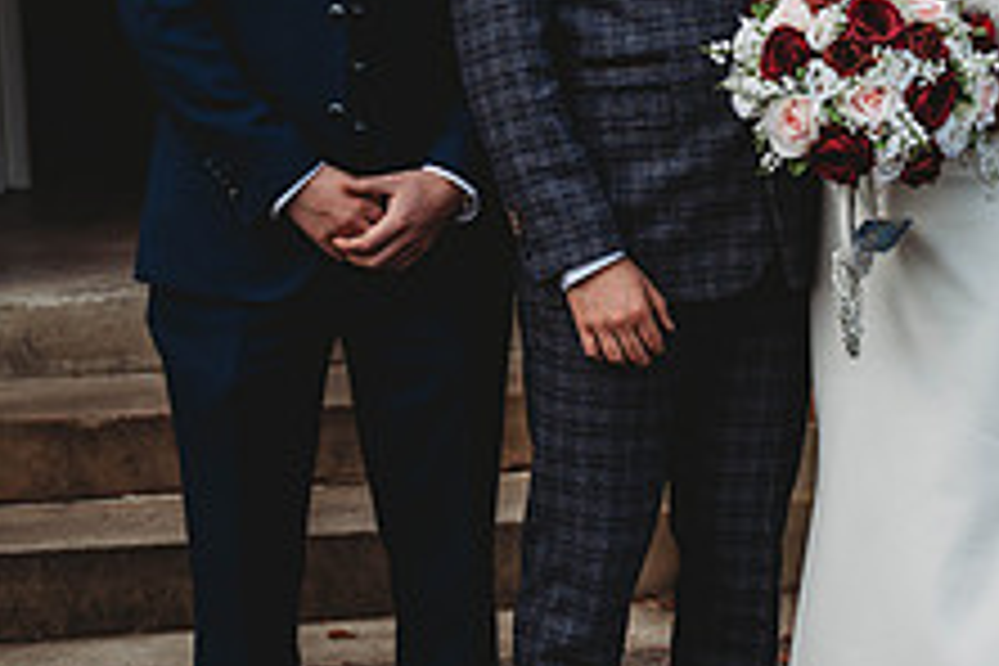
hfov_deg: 15.2
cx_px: 904
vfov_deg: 10.3
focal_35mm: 133
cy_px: 198
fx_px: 3690
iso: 100
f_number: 2.8
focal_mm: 51
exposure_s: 1/500
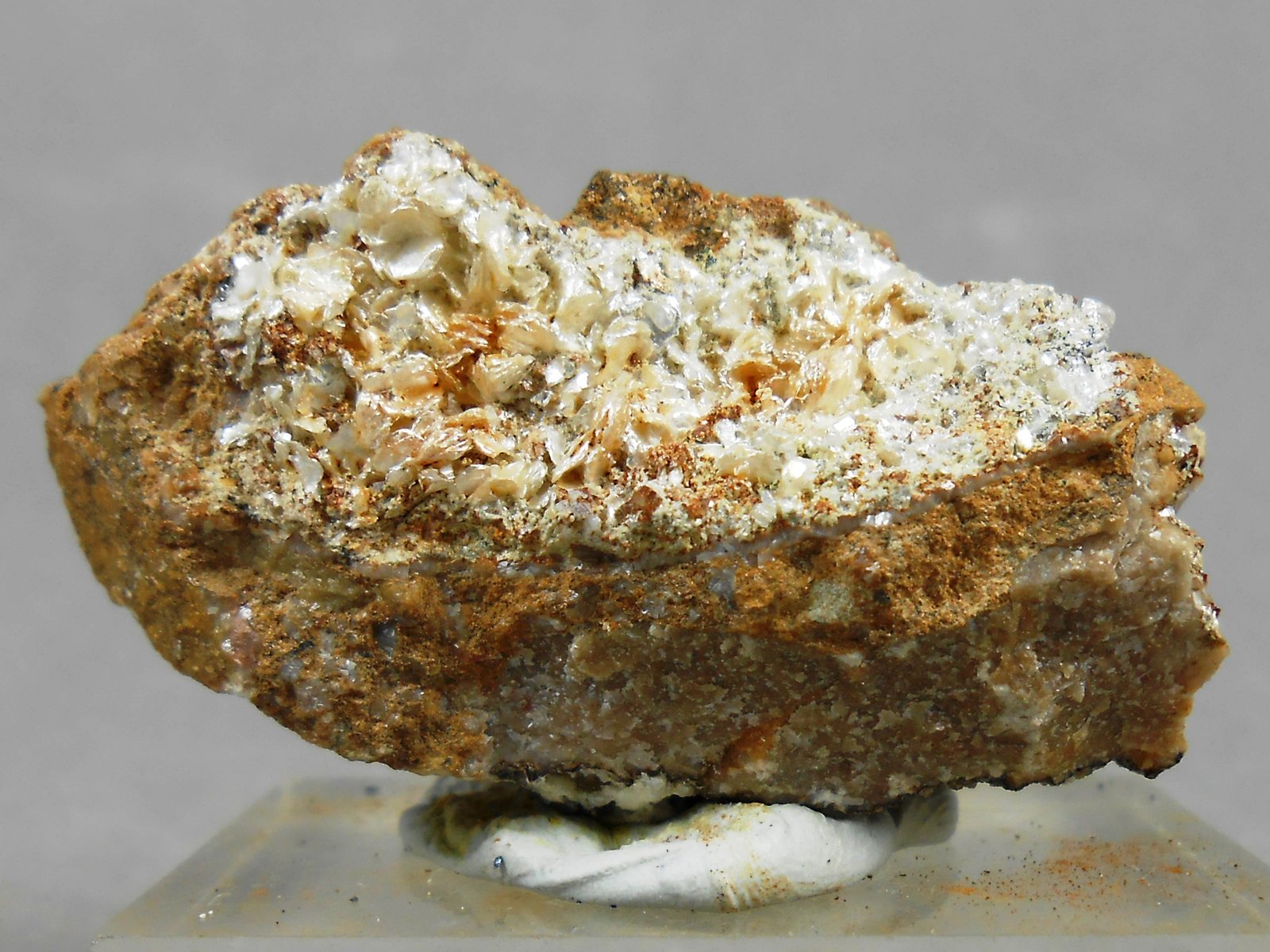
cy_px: 476
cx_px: 635
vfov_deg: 53.1
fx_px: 954
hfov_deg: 67.3
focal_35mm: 26
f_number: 3.5
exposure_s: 1/80
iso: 80
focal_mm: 4.6
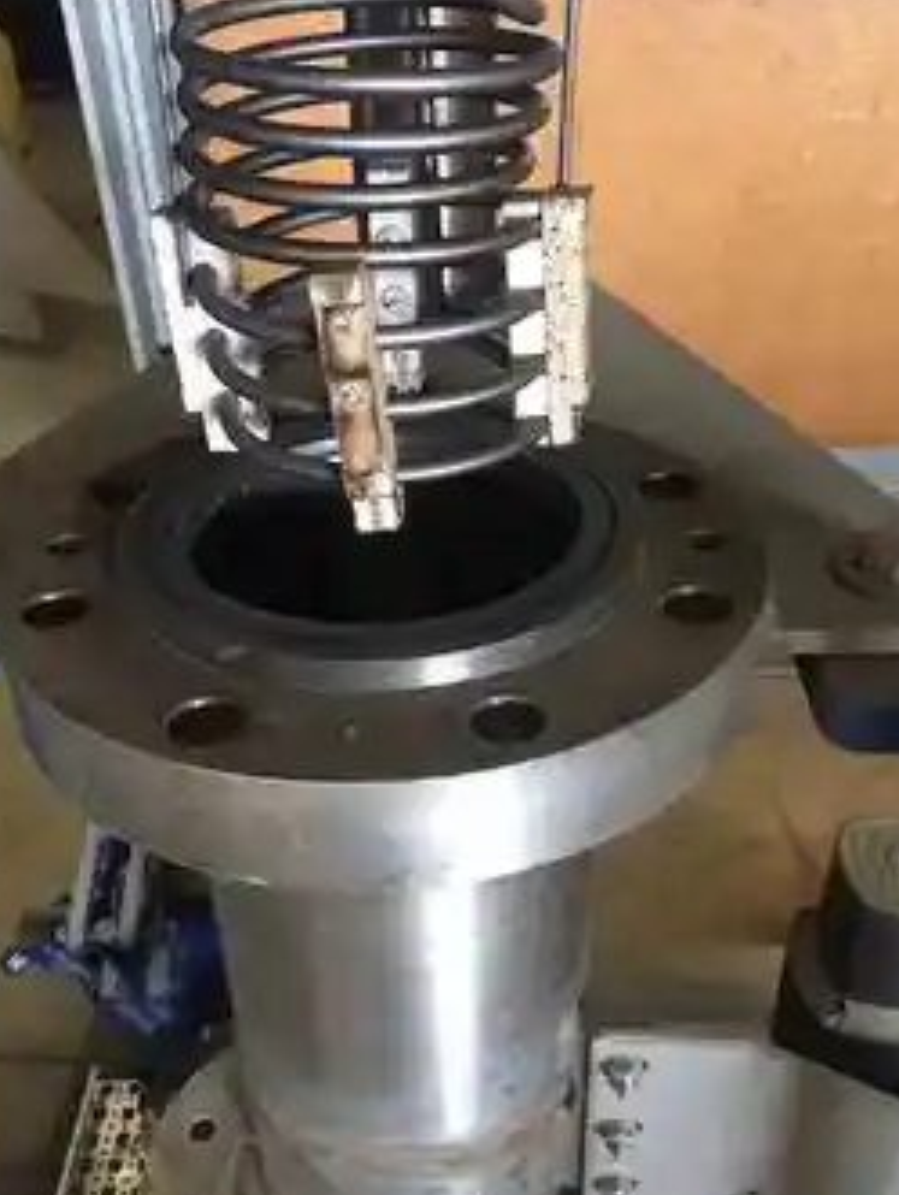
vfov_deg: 52.3
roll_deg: +4.9
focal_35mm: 35
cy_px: 700
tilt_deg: -38.6
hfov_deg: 40.8
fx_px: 1210
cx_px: 433
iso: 160
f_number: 2.2
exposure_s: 1/30
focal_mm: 4.15
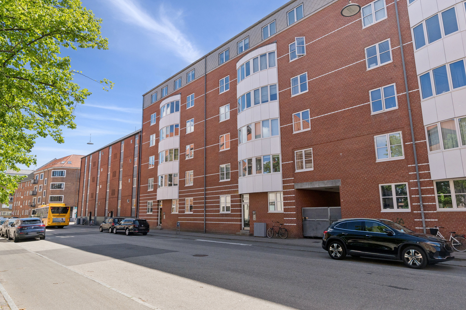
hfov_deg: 76.6
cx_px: 227
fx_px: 295
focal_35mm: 23
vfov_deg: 55.5
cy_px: 156
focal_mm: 14.5
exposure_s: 1/1600
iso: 800
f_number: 7.1
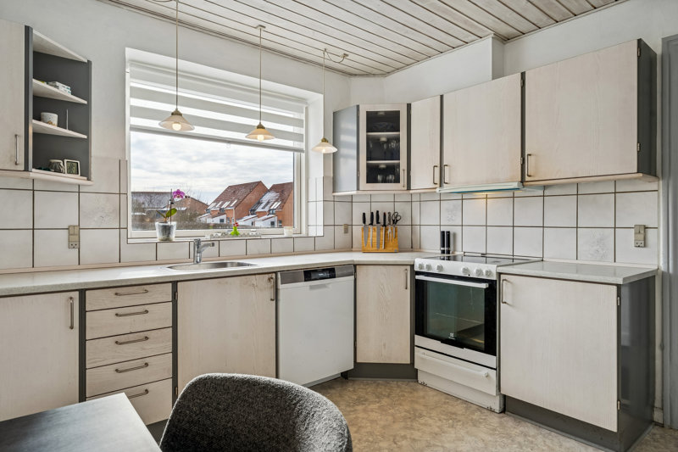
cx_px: 339
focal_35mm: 22
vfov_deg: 58.3
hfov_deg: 79.9
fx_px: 405
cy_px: 226
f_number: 8
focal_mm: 21.5
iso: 200
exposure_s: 1/100
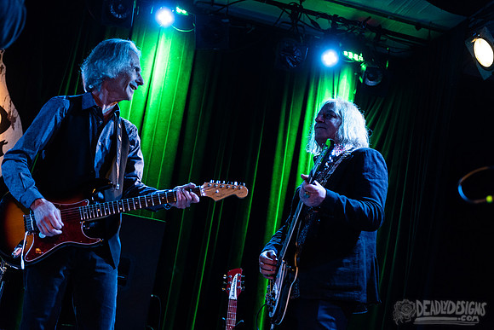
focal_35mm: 56
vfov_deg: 24.2
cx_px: 247
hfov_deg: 35.6
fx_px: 769
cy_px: 165
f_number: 3.2
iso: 2000
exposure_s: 1/160
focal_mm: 56
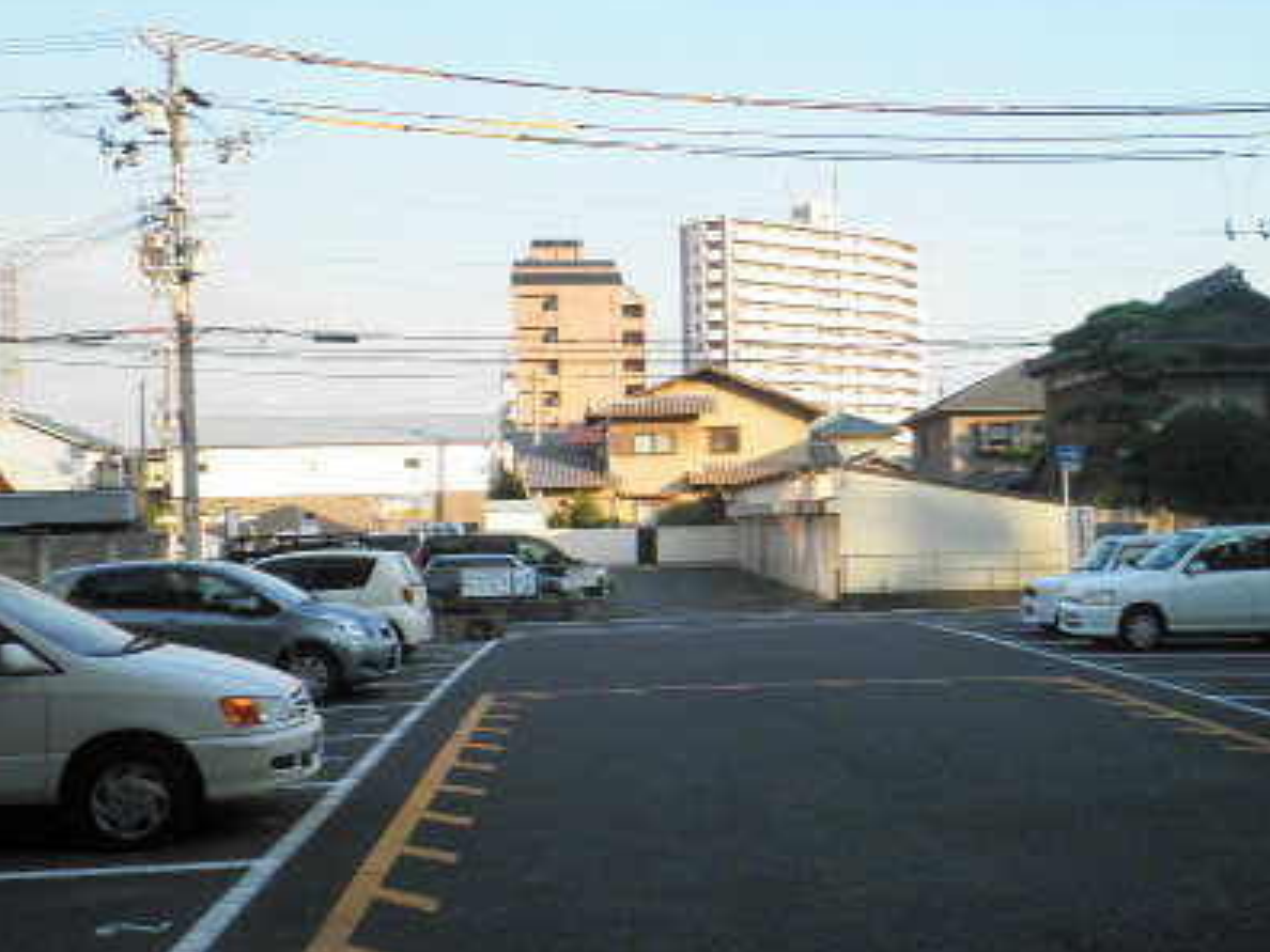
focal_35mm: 42
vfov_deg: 34.3
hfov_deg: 44.3
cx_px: 815
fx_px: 1541
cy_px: 471
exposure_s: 1/320
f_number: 2.8
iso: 64
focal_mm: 4.7
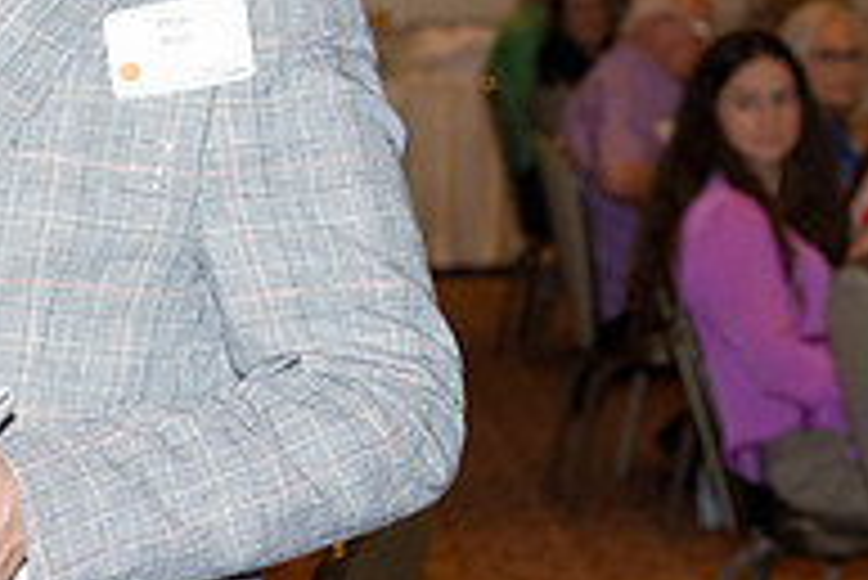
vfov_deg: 6.5
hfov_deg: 9.6
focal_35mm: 210
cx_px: -238
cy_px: 106
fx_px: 5067
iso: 2000
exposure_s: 1/200
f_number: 5.6
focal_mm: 70
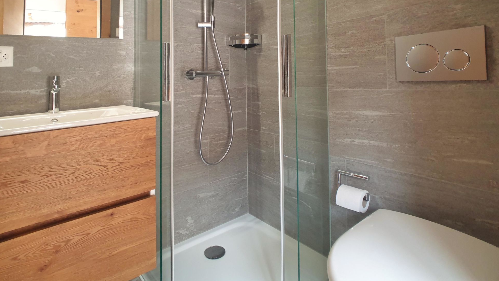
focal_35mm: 30
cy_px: 83
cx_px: 242
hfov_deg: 64.3
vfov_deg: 38.3
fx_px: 397
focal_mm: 4.3
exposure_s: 1/50
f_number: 2.4
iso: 320
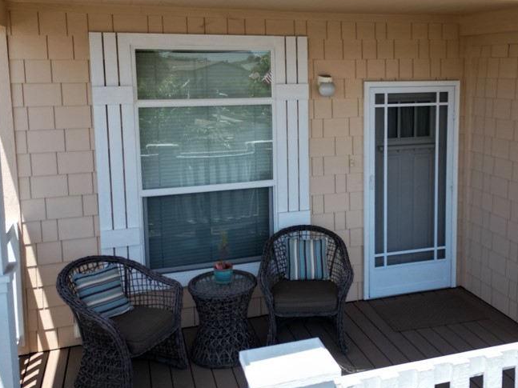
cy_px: 141
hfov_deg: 48.5
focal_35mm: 38
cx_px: 325
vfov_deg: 37.4
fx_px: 569
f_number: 1.7
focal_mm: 6.72
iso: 200
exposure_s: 1/2500
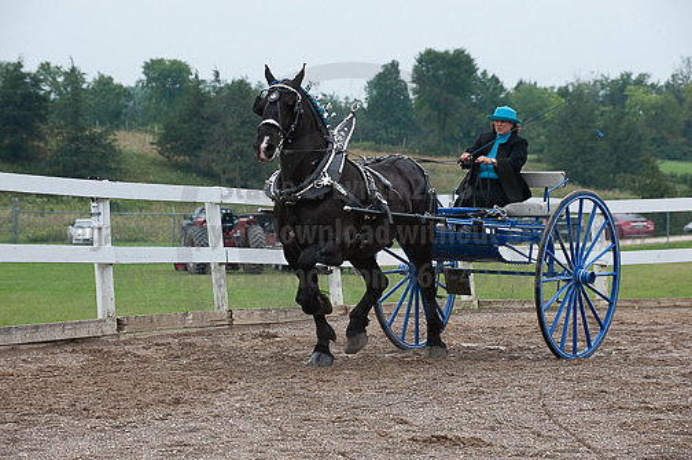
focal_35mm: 160
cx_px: 346
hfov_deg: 12.9
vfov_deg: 8.6
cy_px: 230
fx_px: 3073
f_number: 5.6
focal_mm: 160
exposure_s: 1/1000
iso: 720
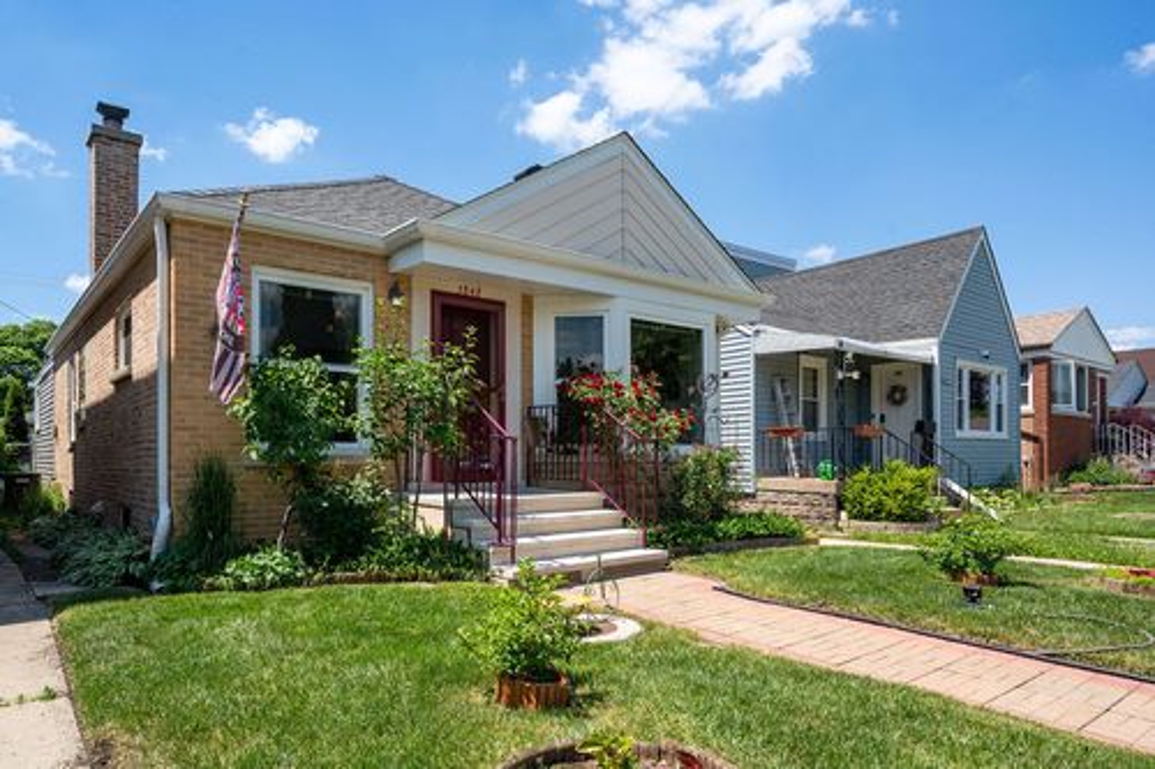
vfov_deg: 58.3
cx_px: 578
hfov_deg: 79.9
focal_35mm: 22
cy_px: 384
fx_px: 690
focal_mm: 21.5
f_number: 10
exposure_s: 1/500
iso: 400
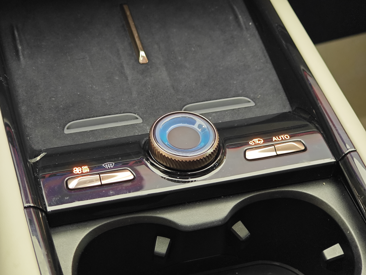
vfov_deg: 19.6
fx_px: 793
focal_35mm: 75
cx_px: 183
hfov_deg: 26.0
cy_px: 138
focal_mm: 9.87
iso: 250
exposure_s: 1/33.3
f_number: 1.8
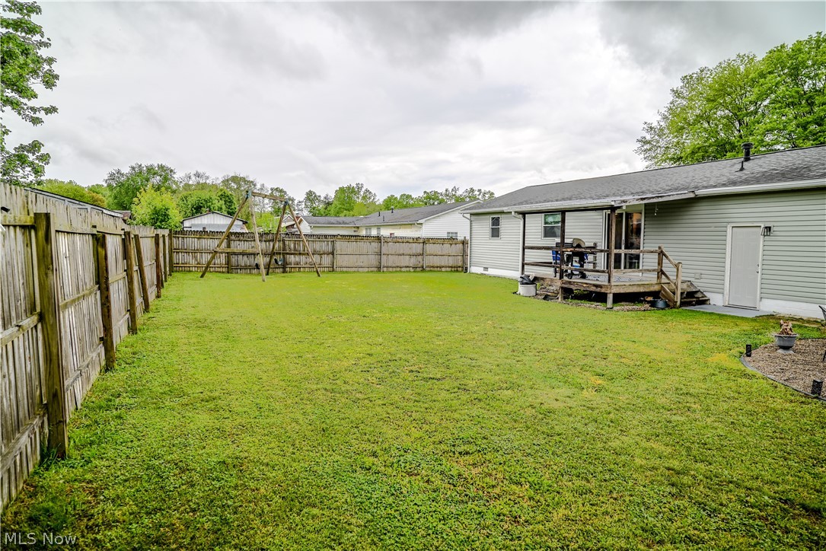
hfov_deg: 84.0
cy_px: 276
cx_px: 413
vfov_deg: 62.0
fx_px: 459
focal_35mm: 20
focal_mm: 20
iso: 100
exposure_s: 1/250
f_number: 8
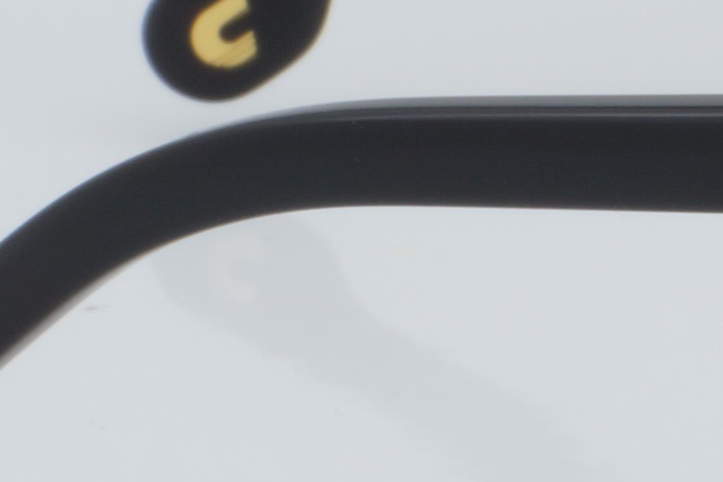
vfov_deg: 3.4
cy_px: 73
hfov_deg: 5.1
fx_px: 8013
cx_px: 1467
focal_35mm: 399
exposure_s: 1/4
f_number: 32
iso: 100
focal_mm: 50
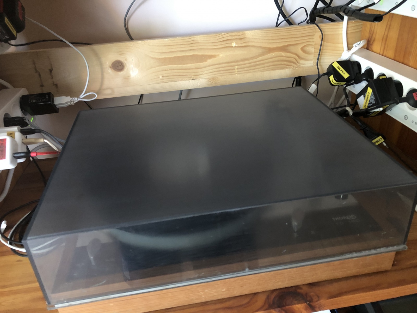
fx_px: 337
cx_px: 208
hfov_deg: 63.4
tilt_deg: -28.7
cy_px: 156
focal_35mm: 28
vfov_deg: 49.7
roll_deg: +3.7
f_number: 1.8
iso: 100
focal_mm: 3.99
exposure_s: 1/5
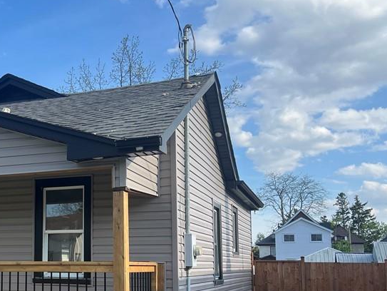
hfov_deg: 36.7
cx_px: 48
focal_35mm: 49
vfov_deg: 29.4
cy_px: 209
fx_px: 548
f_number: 1.5
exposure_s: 1/2123
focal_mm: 5.7
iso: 50
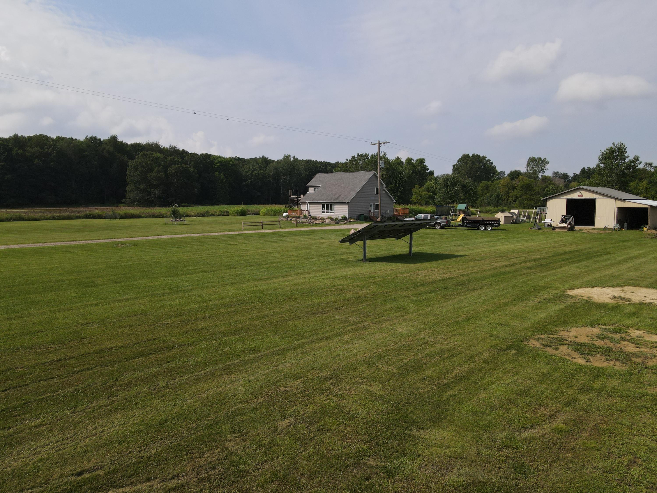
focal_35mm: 24
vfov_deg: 56.8
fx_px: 456
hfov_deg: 71.6
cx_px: 328
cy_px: 246
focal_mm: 4.5
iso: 100
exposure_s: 1/1000
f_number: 2.8
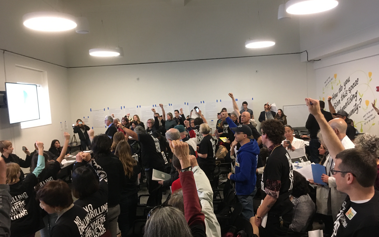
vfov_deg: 40.6
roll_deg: +3.1
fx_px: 320
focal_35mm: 31
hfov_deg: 61.2
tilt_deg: -4.0
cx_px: 189
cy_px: 120
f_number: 2.2
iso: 200
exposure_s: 1/20
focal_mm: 4.15
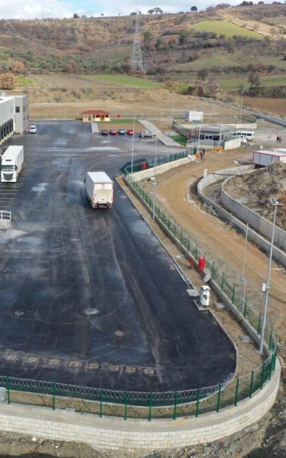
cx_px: 51
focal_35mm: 43
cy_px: 229
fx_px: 536
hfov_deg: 29.1
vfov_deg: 46.2
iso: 100
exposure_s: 1/320
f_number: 5
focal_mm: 10.26
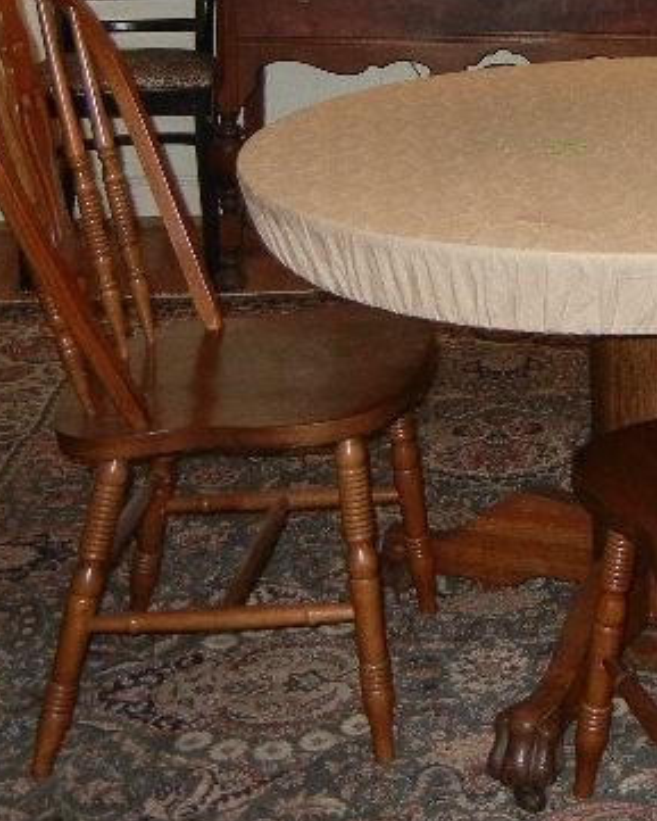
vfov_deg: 22.0
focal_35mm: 83
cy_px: -43
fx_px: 2017
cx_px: 878
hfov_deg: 17.3
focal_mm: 5.4
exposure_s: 1/30
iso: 297
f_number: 3.5
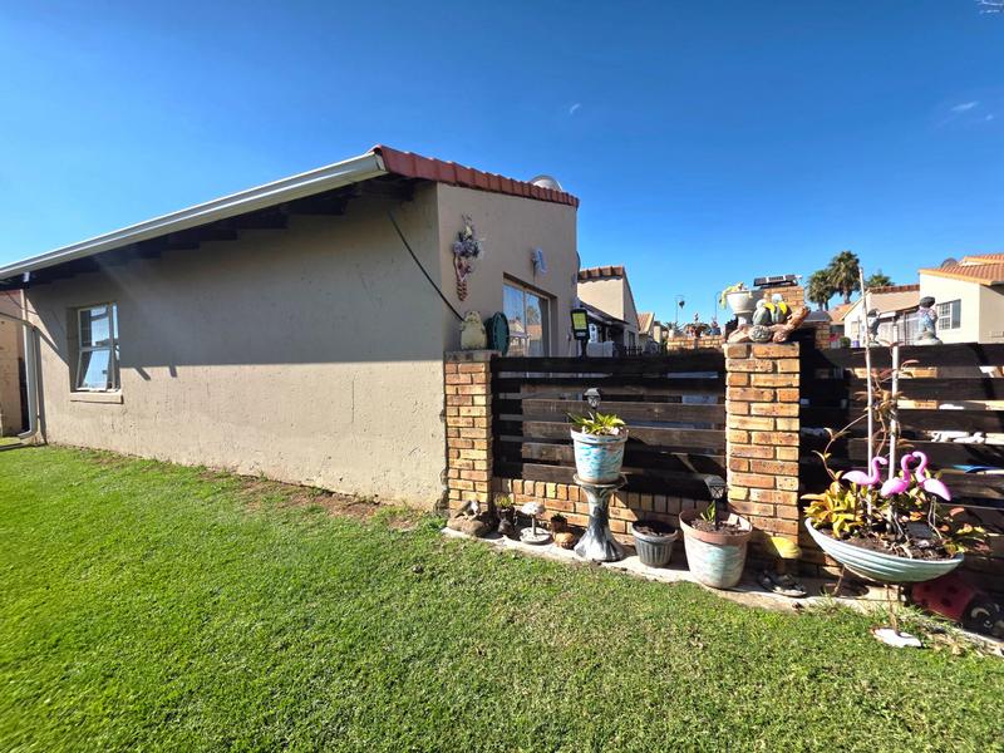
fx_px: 377
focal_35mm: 13
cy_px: 376
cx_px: 502
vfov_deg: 89.9
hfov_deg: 106.2
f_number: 1.9
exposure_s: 1/1667
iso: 40
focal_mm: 2.2
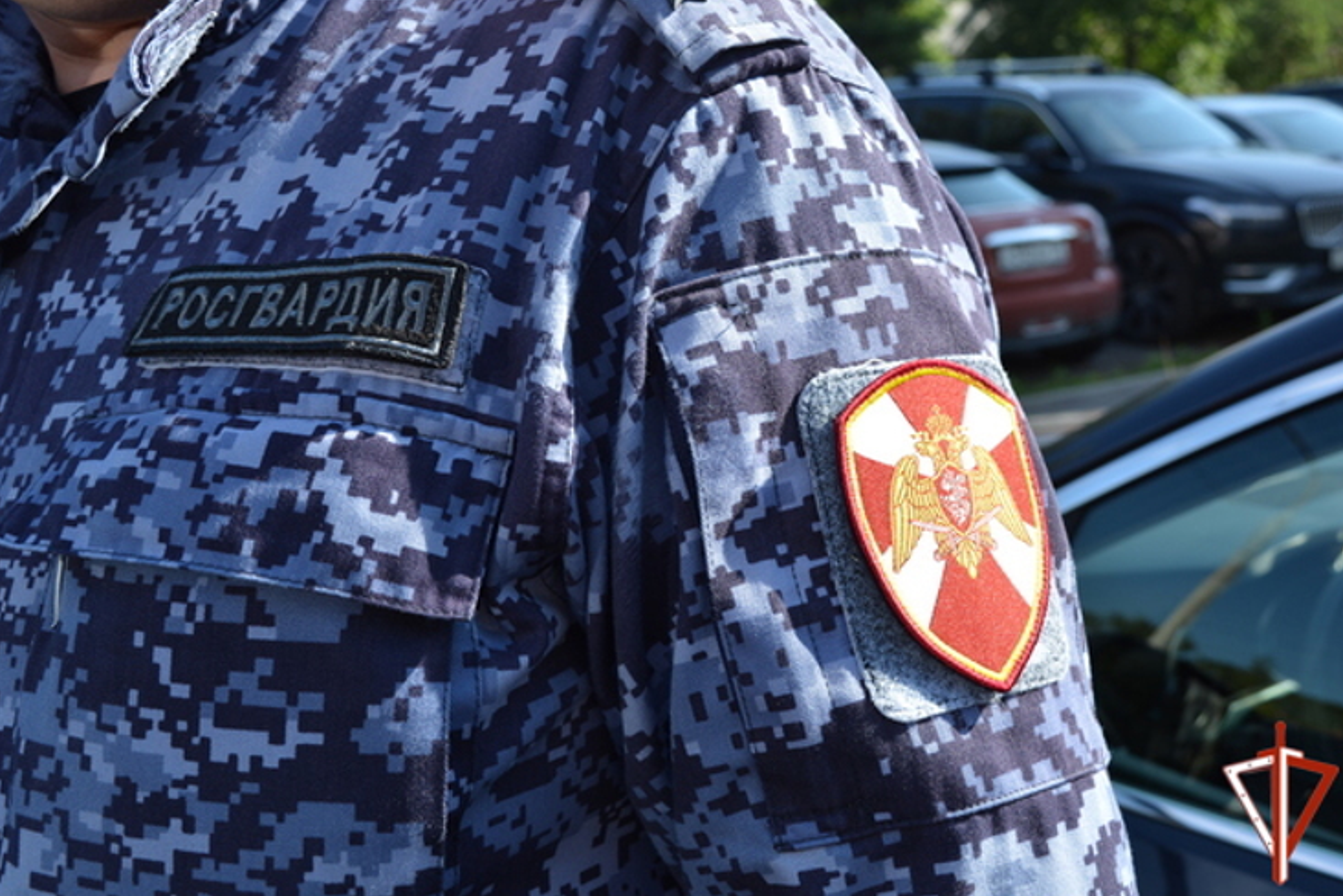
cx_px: 672
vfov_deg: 30.2
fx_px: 1661
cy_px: 451
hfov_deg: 44.0
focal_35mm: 45
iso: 180
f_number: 8
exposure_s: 1/250
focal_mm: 29
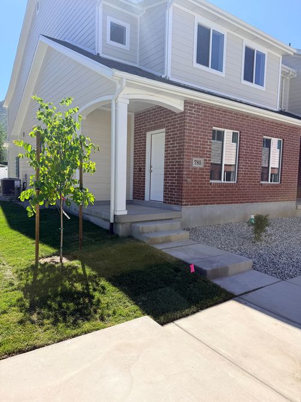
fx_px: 278
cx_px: 150
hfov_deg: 56.8
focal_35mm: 24
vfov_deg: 71.6
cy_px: 201
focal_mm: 6.76
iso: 80
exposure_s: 1/3021
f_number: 1.78
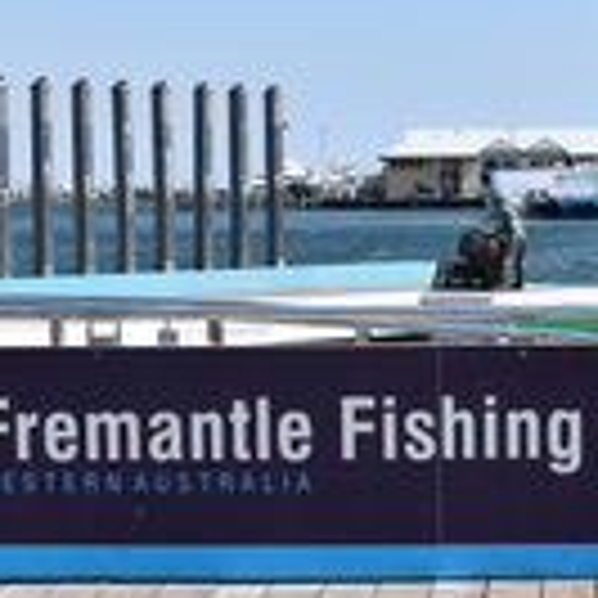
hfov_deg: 19.3
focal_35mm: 88
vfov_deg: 19.7
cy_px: 303
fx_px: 1725
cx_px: 526
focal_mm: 23
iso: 200
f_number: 10
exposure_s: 1/400
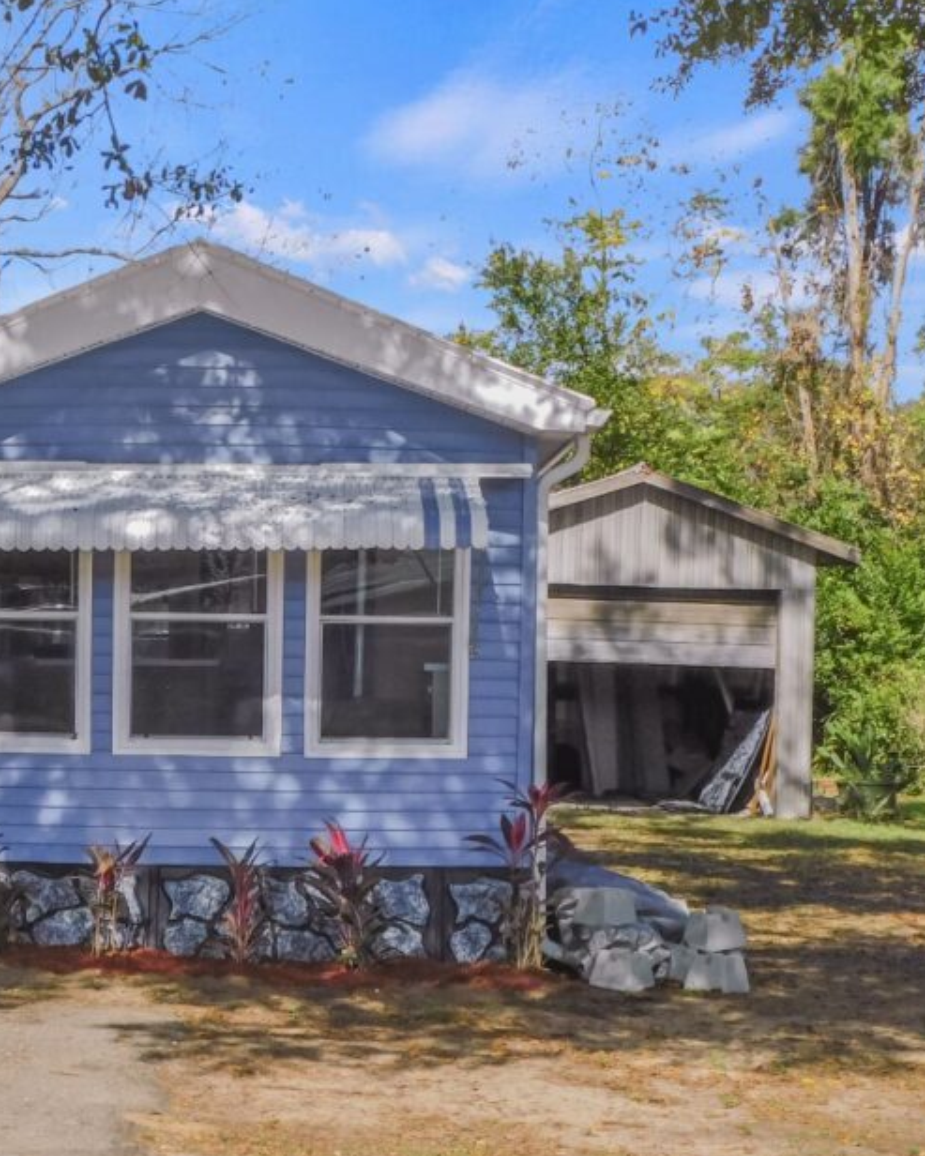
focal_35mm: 73
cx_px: 259
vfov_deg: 26.1
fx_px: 2497
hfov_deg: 20.9
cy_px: 614
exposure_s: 1/1000
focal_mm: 8
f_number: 3.7
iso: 125
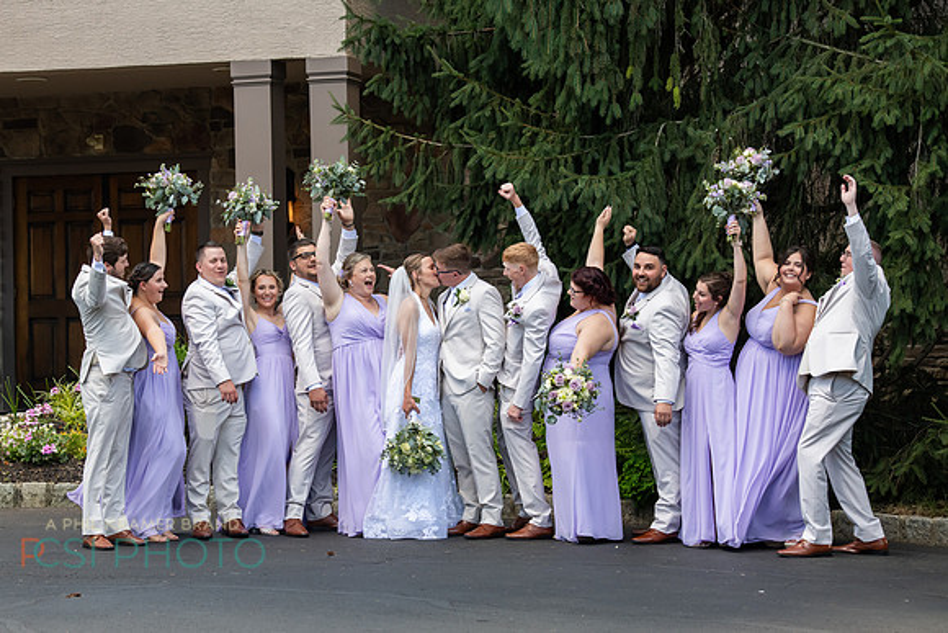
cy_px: 334
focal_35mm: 107
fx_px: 2830
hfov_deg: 19.0
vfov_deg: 12.8
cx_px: 431
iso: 1250
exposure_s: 1/800
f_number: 5.6
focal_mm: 95
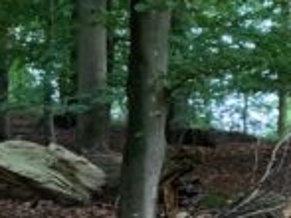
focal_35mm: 181
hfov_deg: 10.8
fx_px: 1520
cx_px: 10
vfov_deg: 7.9
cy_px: 420
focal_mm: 4.25
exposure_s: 1/60
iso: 125
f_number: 1.8
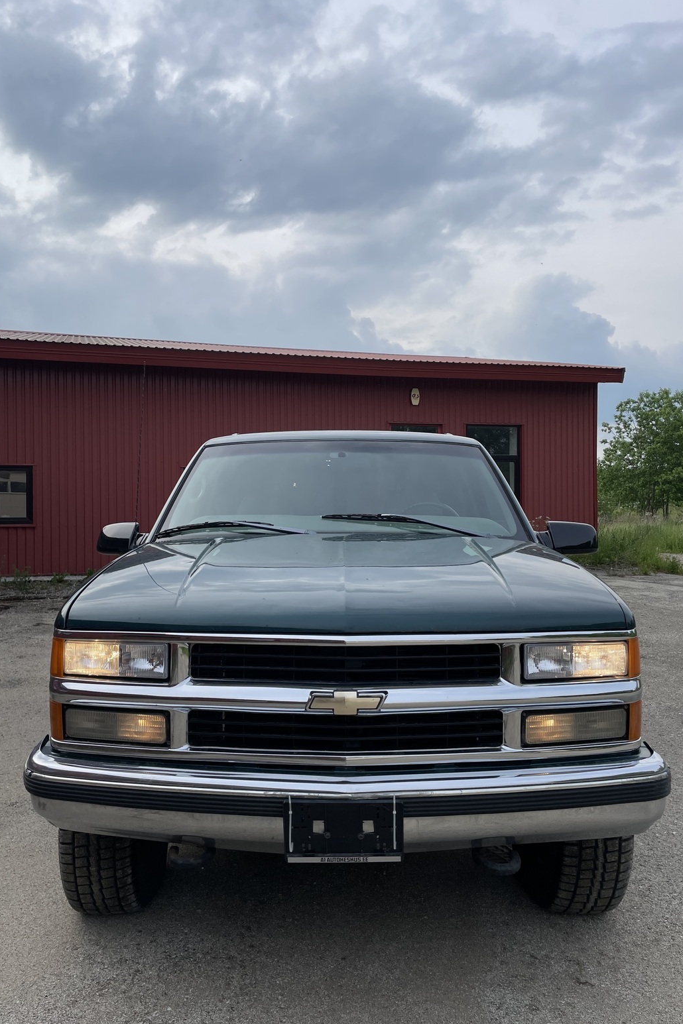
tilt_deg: +0.3
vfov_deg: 65.5
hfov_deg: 46.4
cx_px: 338
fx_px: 797
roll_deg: +0.3
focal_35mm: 28
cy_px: 523
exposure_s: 1/1304
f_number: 1.6
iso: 32
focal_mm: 4.2
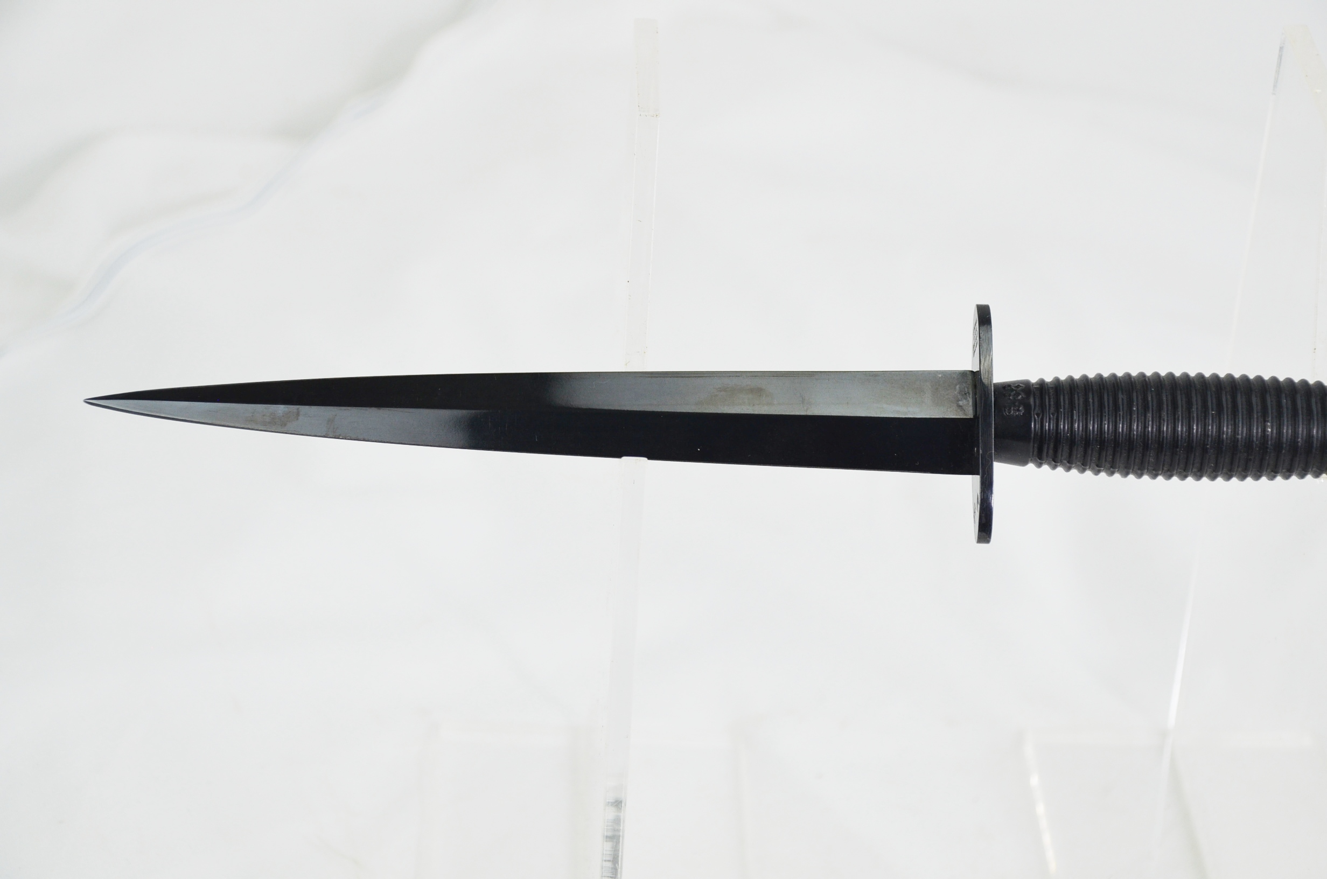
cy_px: 440
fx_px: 3200
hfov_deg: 23.4
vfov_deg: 15.6
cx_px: 664
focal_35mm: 87
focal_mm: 58
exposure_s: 1/400
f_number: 5
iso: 400
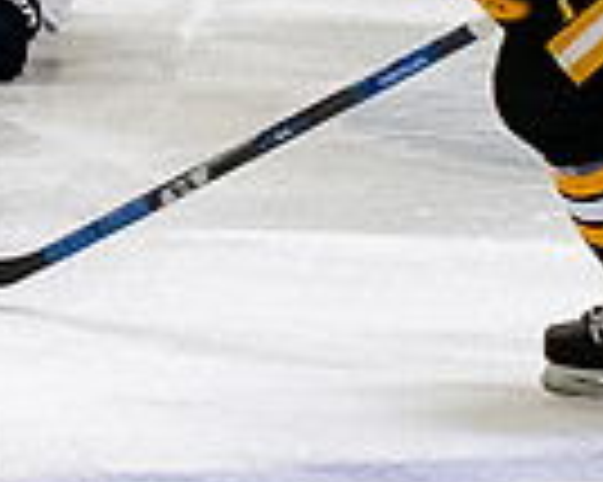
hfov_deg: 2.2
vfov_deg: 1.8
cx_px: -463
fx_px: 15497
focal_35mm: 869
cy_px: -342
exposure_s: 1/800
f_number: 3.2
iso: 2500
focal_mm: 86
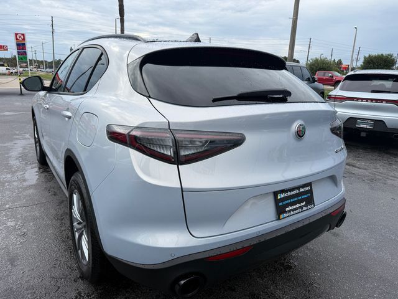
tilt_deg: -13.9
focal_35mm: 24
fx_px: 276
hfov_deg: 71.6
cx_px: 199
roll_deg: -1.3
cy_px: 150
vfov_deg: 56.8
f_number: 1.78
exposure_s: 1/2000
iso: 80
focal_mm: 6.76
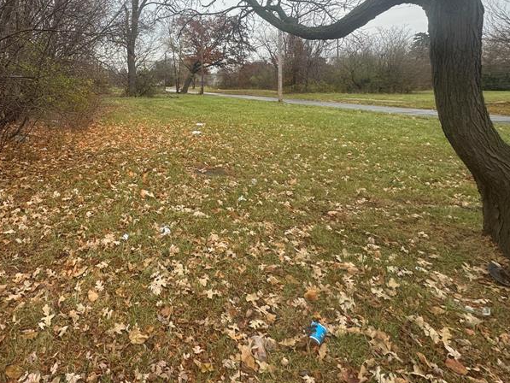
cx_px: 129
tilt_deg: -2.5
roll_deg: +3.0
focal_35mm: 24
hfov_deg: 67.2
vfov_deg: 53.2
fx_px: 354
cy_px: 79
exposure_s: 1/505
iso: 40
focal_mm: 2.22
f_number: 2.2
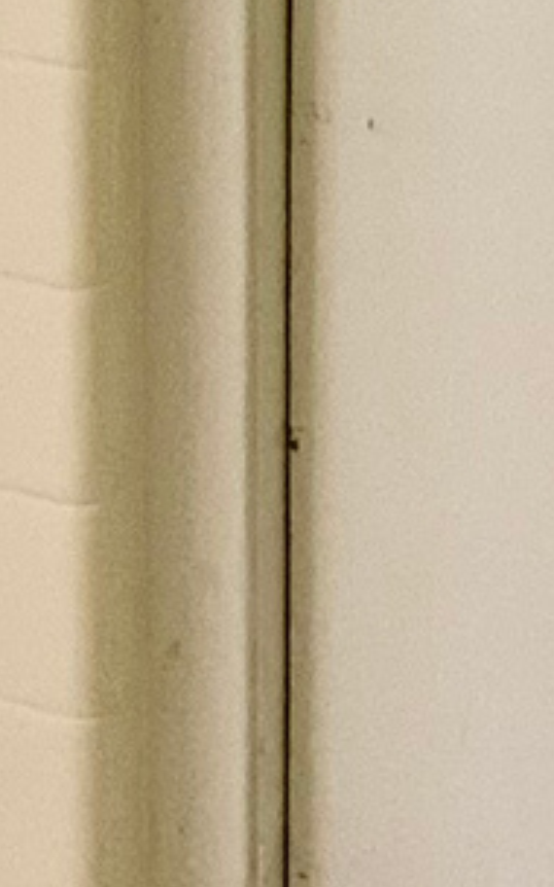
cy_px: -1278
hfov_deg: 6.1
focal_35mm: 207
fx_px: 5001
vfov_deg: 9.1
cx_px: -609
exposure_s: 1/60
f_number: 1.8
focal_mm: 3
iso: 64
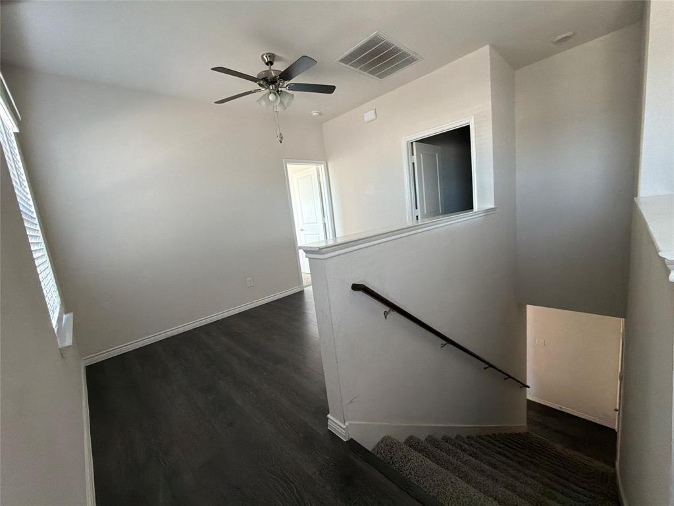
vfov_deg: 85.7
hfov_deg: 102.1
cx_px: 337
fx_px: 273
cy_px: 253
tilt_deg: -9.4
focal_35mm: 14
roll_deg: +6.9
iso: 400
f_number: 2.2
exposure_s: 1/60
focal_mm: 2.22
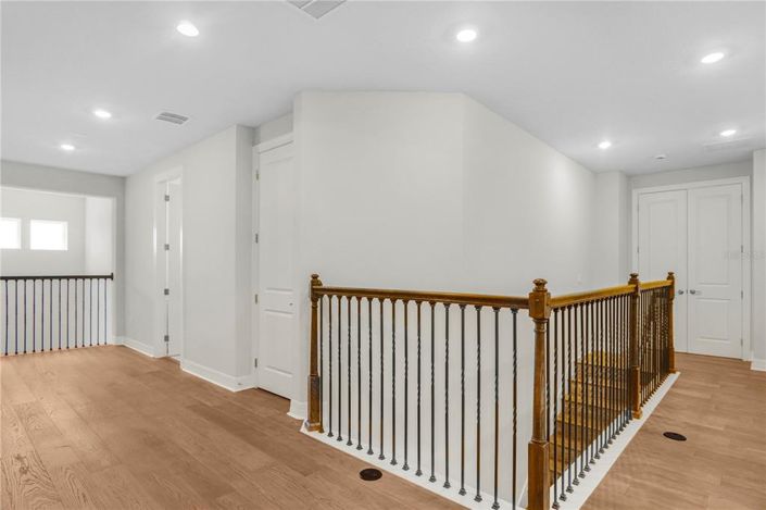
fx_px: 383
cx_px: 383
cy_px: 255
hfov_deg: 90.0
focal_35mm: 18
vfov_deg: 67.3
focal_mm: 12
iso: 640
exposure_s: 1/40
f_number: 2.2
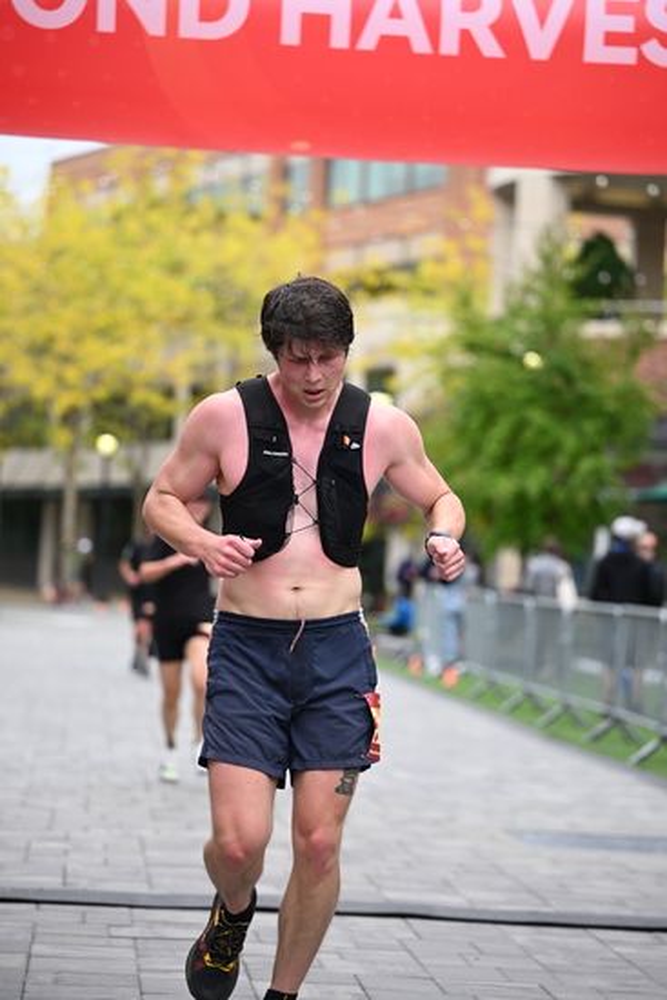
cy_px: 500
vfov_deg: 20.0
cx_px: 334
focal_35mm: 102
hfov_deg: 13.4
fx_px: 2833
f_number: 2.8
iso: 640
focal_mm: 102
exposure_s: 1/2000
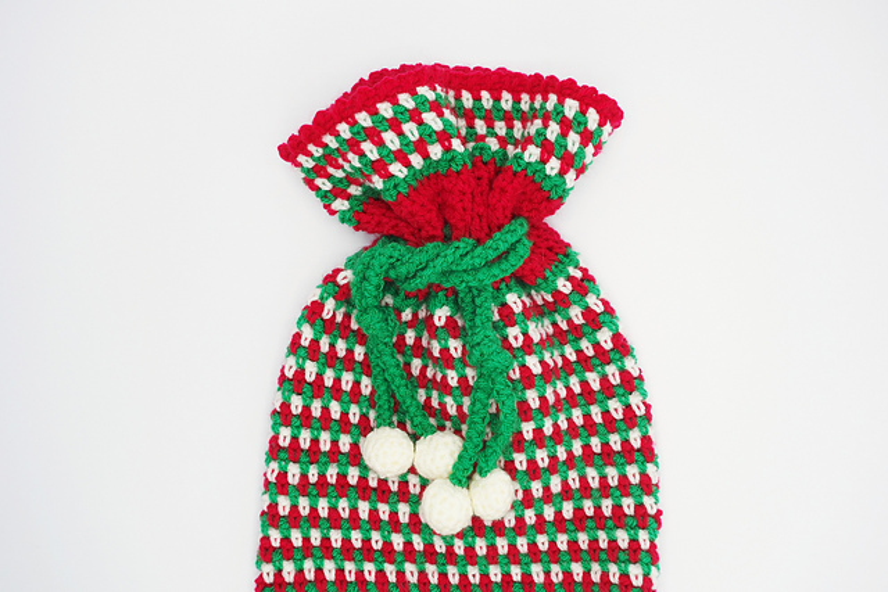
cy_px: 296
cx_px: 444
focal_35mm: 50
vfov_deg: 27.0
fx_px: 1234
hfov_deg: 39.6
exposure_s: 1/250
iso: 125
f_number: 5.6
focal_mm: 18.45
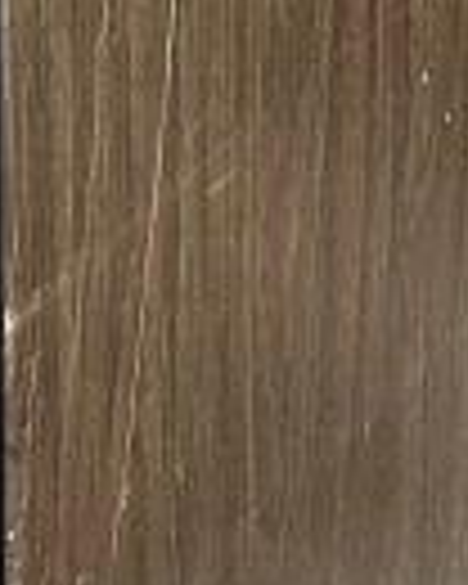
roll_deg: +0.4
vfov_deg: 11.0
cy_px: -844
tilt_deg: -15.4
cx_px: 54
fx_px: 2545
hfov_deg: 10.5
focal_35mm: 147
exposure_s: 1/48
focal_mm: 6.86
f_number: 1.78
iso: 1000
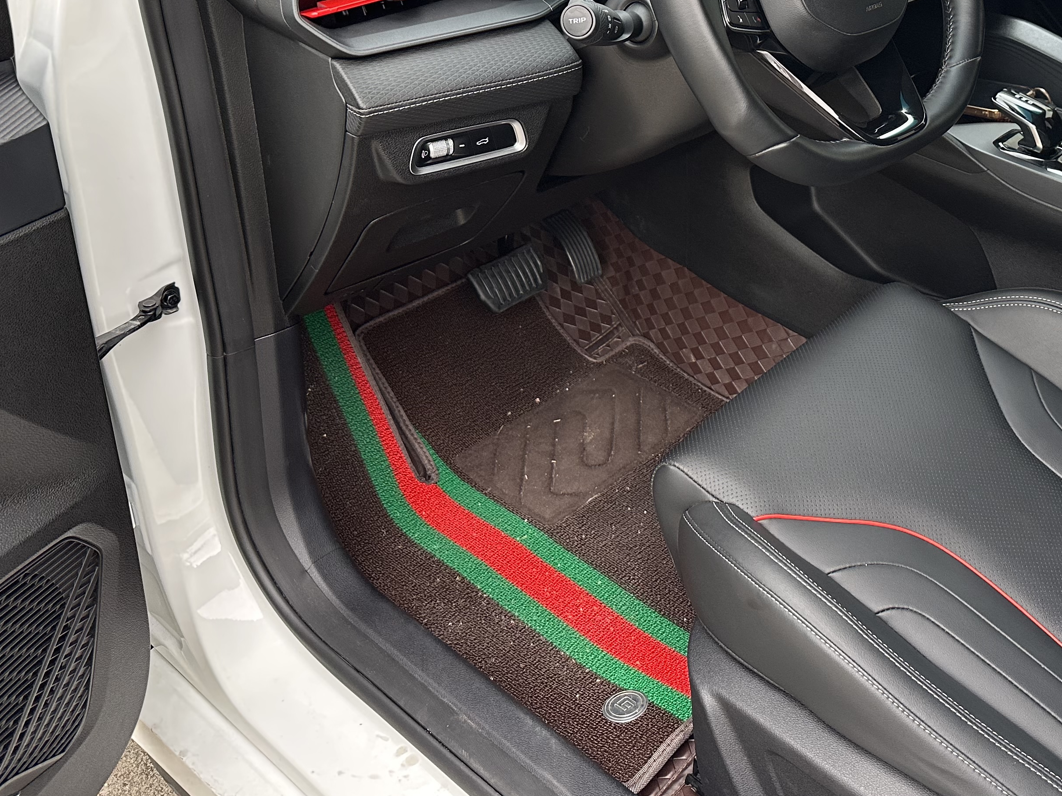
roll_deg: -2.5
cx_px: 757
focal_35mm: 40
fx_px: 1227
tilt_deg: -26.7
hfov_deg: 45.6
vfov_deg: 34.8
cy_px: 151
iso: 200
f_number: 1.78
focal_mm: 6.86
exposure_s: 1/121
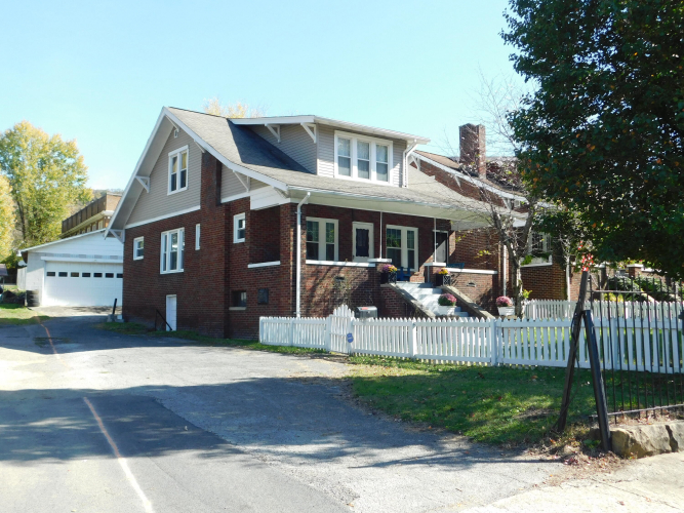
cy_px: 256
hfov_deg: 51.4
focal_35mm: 36
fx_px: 711
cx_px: 342
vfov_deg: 39.6
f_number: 3.5
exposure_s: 1/400
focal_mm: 6.3
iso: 125
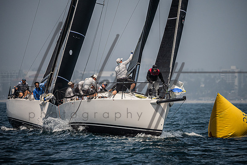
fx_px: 2515
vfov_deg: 3.8
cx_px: 128
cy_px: 79
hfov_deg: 5.6
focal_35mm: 366
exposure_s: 1/8000
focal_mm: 340
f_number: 5.3
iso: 400
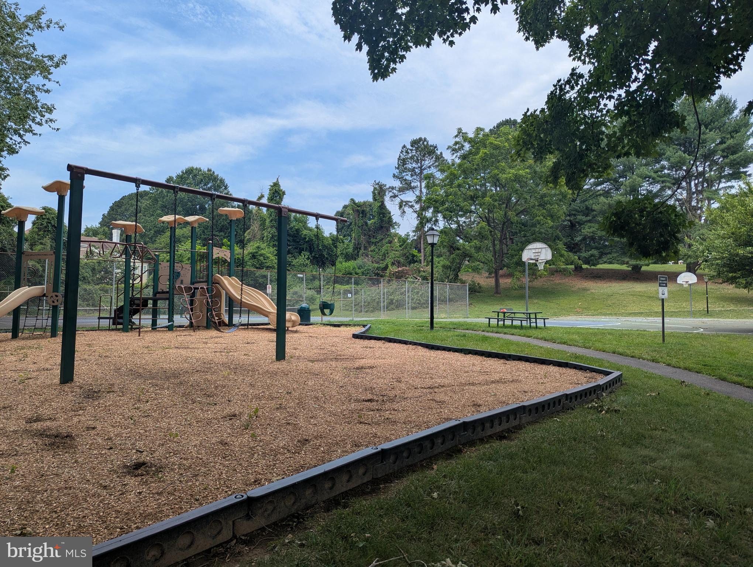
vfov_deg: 56.9
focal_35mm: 24
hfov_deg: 71.5
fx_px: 523
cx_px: 376
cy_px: 284
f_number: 1.85
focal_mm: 6.81
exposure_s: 1/1825
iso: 45
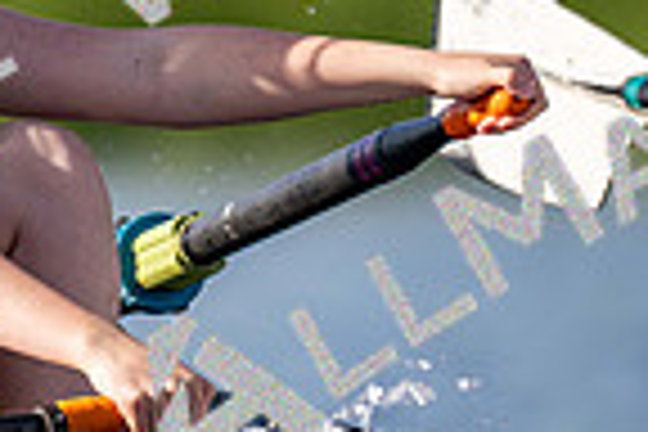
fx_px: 43467
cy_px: 101
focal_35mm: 2415
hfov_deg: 0.9
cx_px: -238
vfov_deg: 0.6
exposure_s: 1/2500
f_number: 4
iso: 250
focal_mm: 600
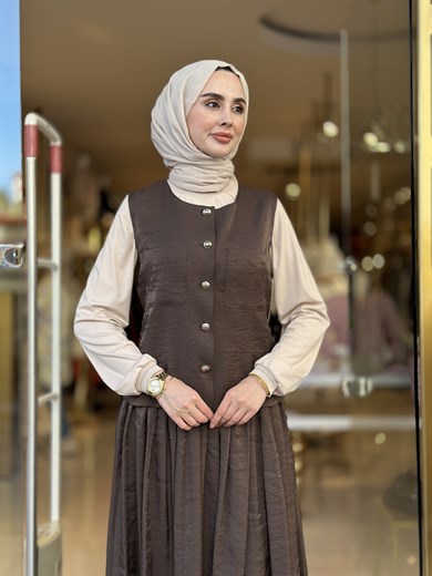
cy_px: 288
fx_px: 799
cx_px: 216
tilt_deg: +1.2
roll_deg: -0.4
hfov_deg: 30.3
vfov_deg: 39.7
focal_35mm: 48
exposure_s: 1/435
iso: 80
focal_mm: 6.86
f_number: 1.78
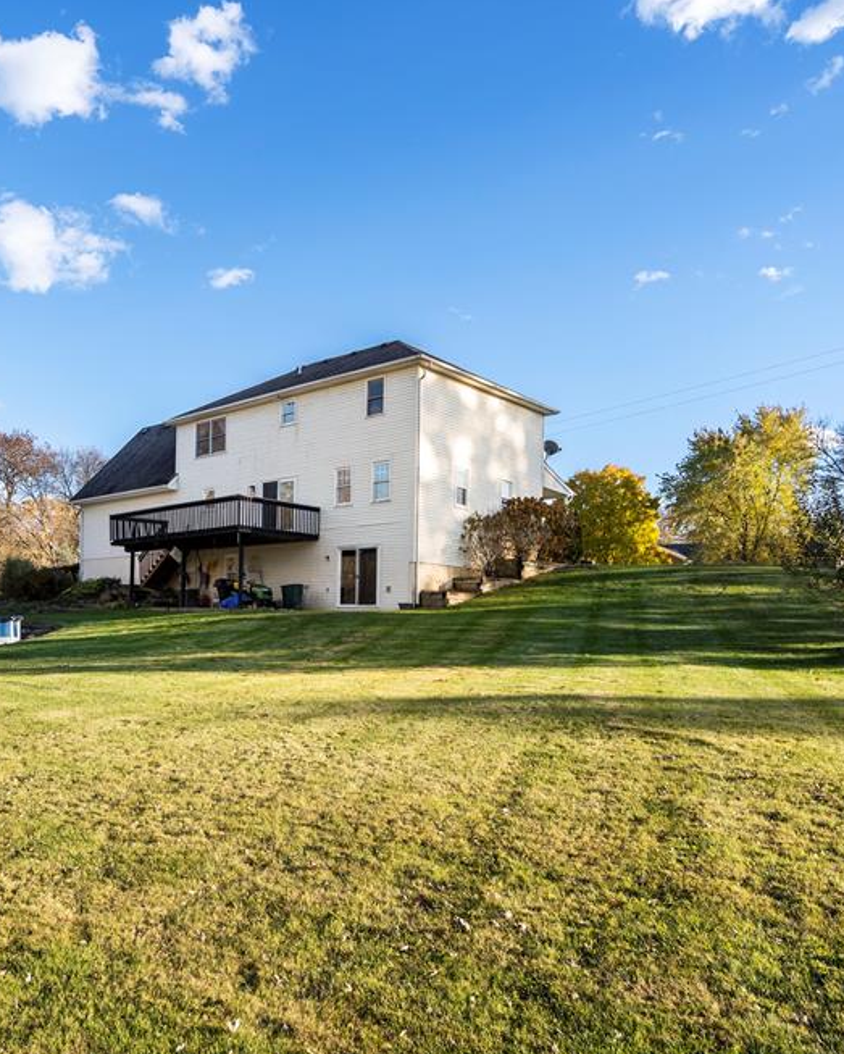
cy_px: 518
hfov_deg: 55.8
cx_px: 290
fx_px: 780
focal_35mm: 25
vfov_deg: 68.1
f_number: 4
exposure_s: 1/125
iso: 100
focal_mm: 17
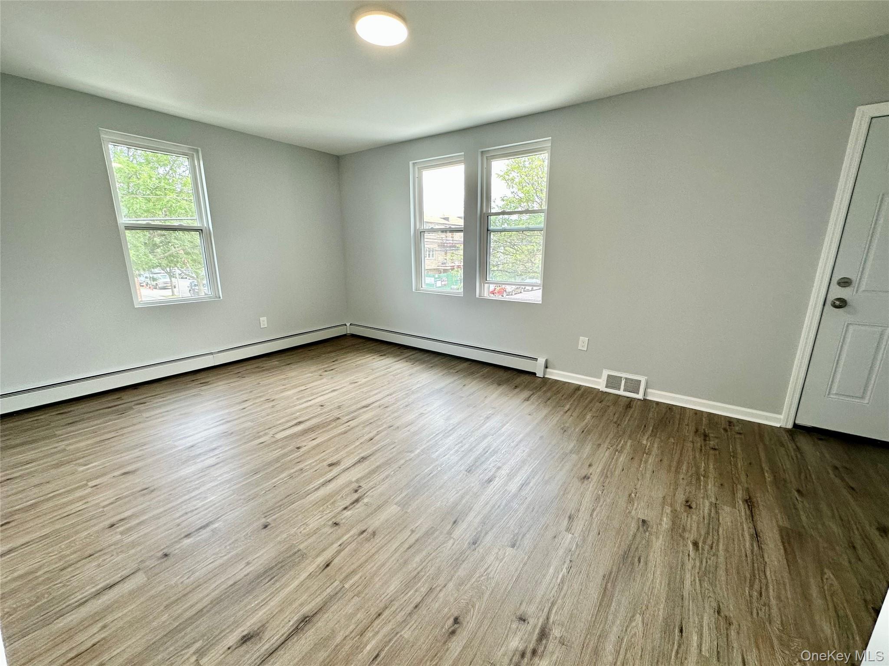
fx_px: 360
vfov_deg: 85.7
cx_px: 444
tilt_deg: -14.2
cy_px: 333
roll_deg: +0.2
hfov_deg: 102.1
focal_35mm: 14
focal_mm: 2.22
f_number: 2.2
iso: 100
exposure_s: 1/120
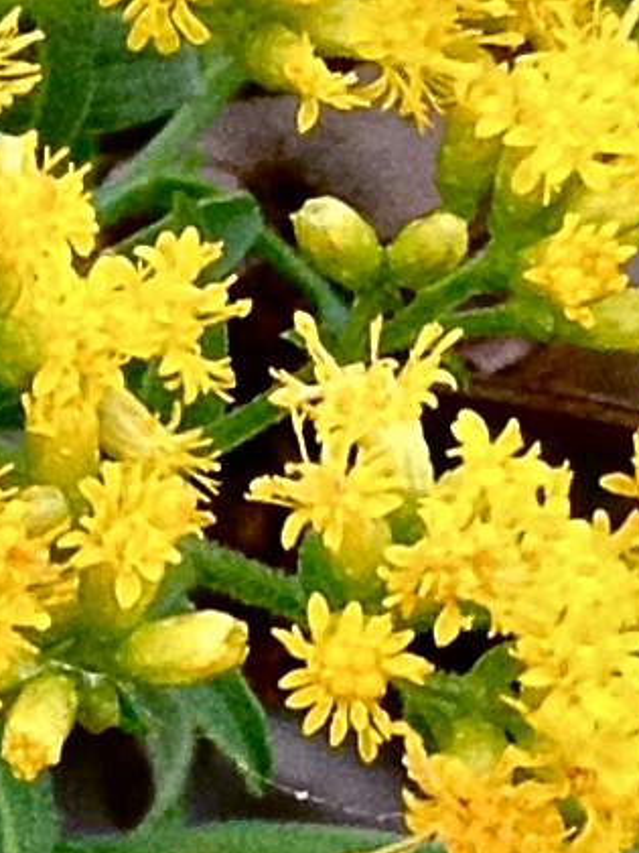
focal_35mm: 272
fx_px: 6695
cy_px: 1298
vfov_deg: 7.2
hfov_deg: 5.3
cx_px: -744
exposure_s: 1/20
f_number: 2.4
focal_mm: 4.28
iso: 125
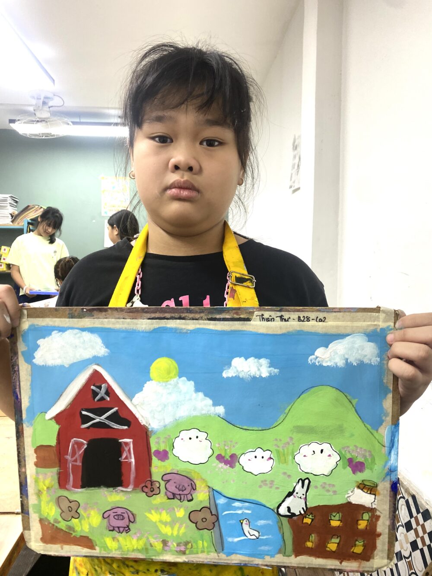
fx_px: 433
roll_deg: -1.5
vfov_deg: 67.3
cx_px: 216
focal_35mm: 26
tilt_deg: -2.6
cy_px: 288
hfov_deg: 53.1
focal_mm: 4.25
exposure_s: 1/100
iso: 100
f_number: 1.8
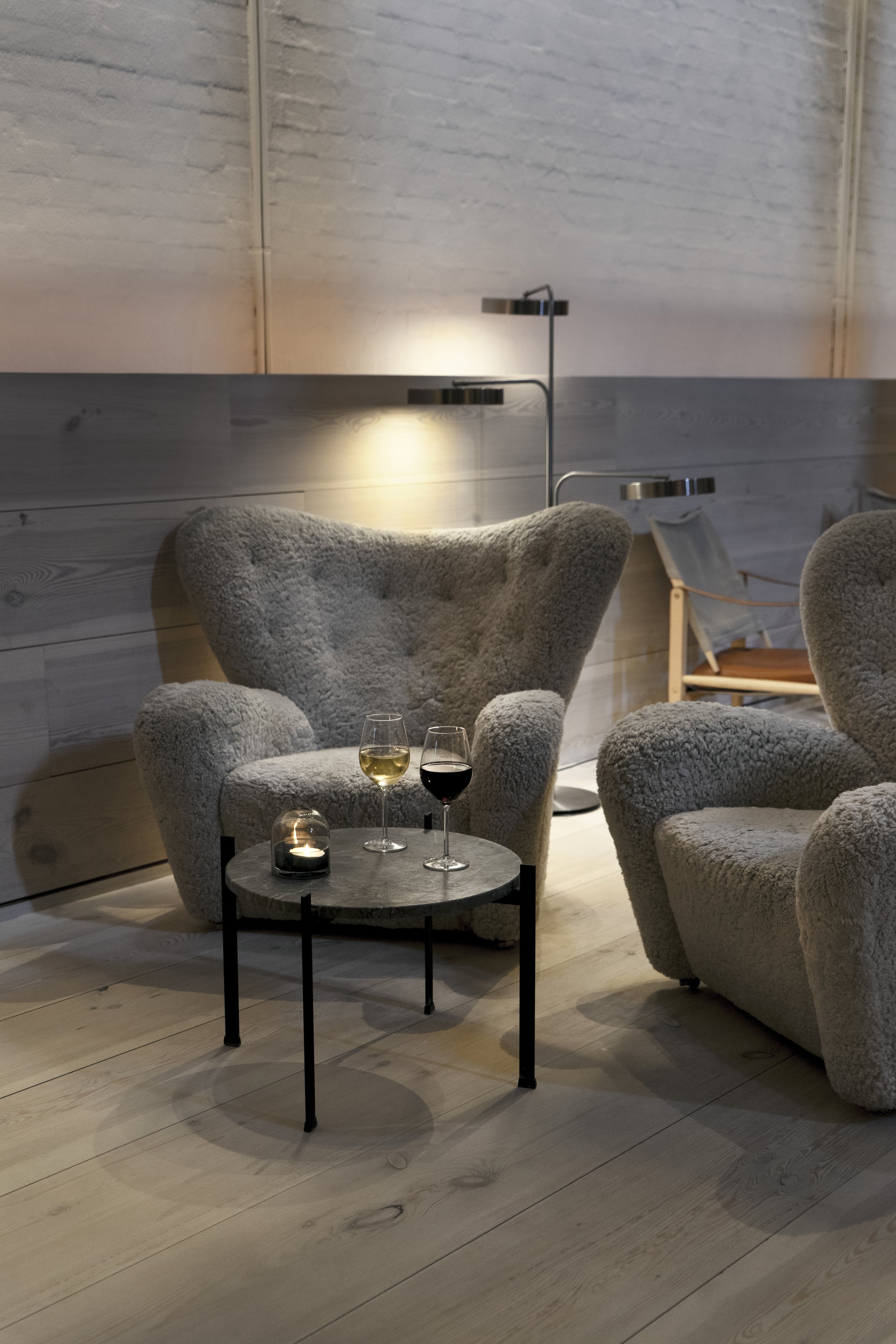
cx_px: 448
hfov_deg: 34.2
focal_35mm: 39
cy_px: 672
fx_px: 1456
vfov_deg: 49.6
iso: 1000
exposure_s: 1/60
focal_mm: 39
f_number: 4
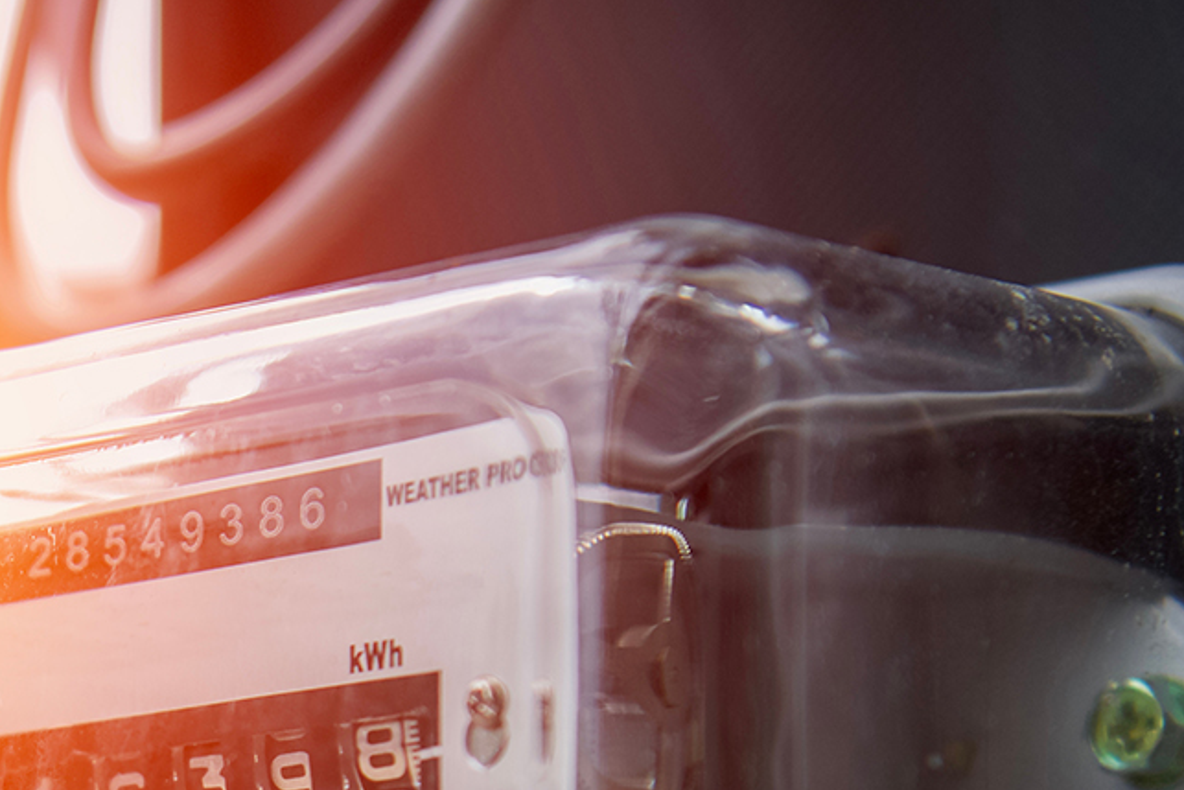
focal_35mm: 147
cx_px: 29
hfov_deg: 13.8
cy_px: 895
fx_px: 4835
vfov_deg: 9.2
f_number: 3.2
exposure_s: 1/1600
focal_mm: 42
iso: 250
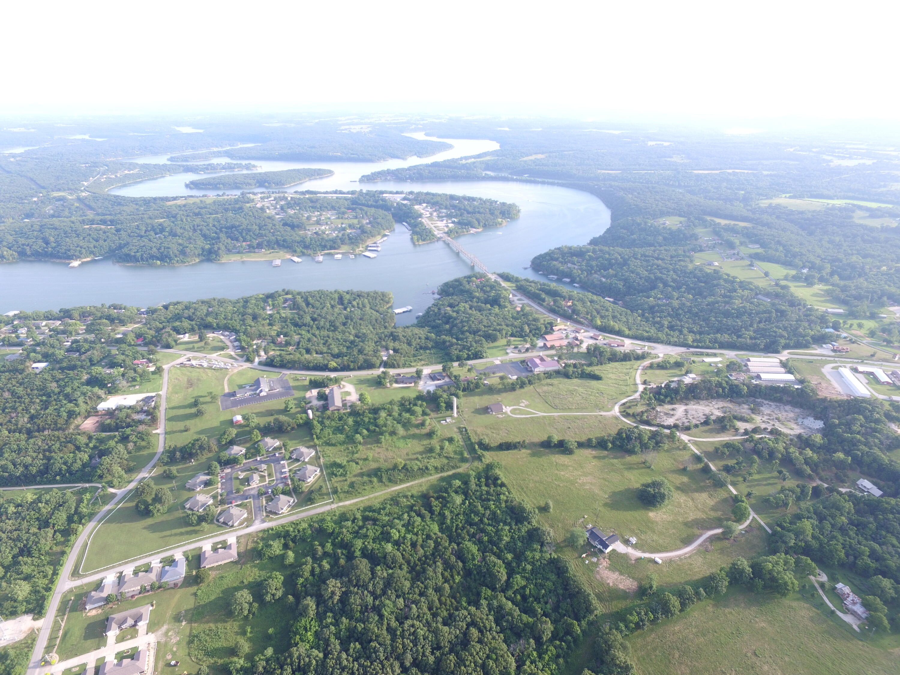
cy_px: 338
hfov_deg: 81.7
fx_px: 520
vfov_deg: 66.0
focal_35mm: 20
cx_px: 450
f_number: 2.8
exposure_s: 1/156
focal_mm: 3.61
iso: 100
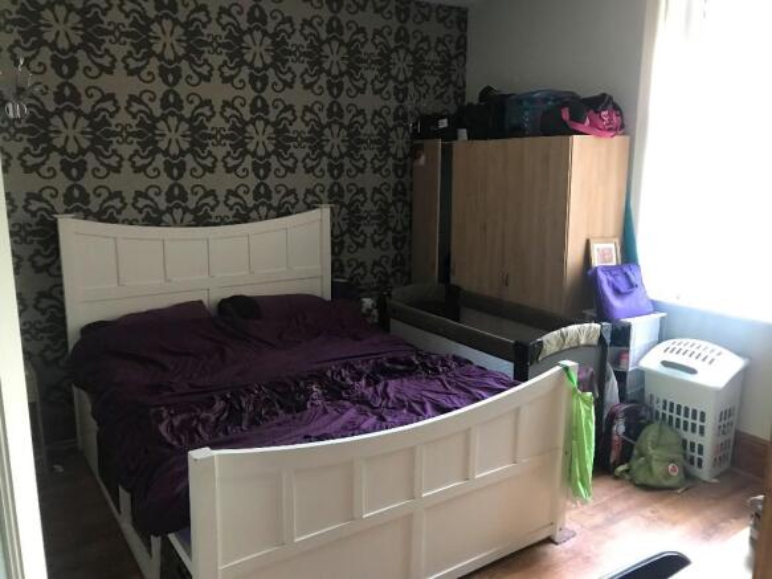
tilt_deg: -11.8
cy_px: 290
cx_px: 386
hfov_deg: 63.5
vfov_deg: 49.7
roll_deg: -0.1
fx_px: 624
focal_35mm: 28
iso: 100
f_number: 1.8
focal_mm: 3.99
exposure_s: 1/13
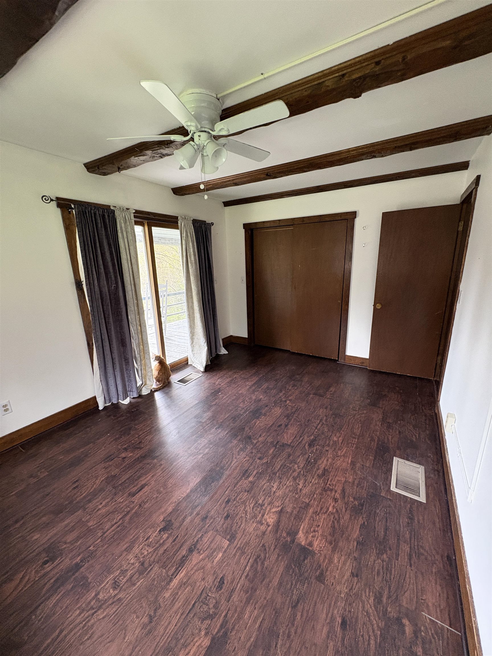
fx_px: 265
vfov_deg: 102.1
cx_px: 246
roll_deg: +1.1
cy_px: 328
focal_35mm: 14
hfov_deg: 85.7
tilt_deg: -13.8
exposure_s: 1/60
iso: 400
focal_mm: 2.22
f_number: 2.2
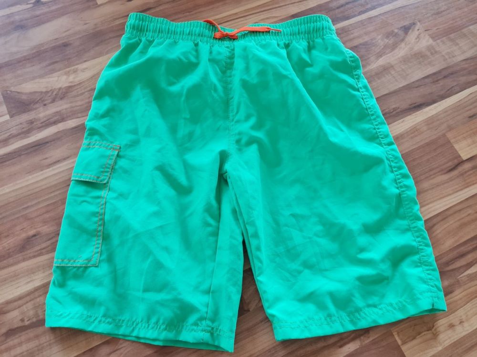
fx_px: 358
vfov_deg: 53.1
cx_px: 238
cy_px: 178
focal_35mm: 26
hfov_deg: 67.3
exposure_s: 1/100
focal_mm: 5.4
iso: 320
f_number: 1.8
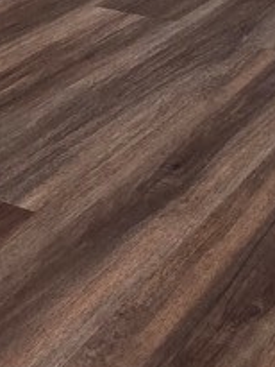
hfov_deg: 18.9
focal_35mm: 65
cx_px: 452
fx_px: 688
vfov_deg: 24.6
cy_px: -150
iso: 160
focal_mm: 2.2
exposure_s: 1/60
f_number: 2.2
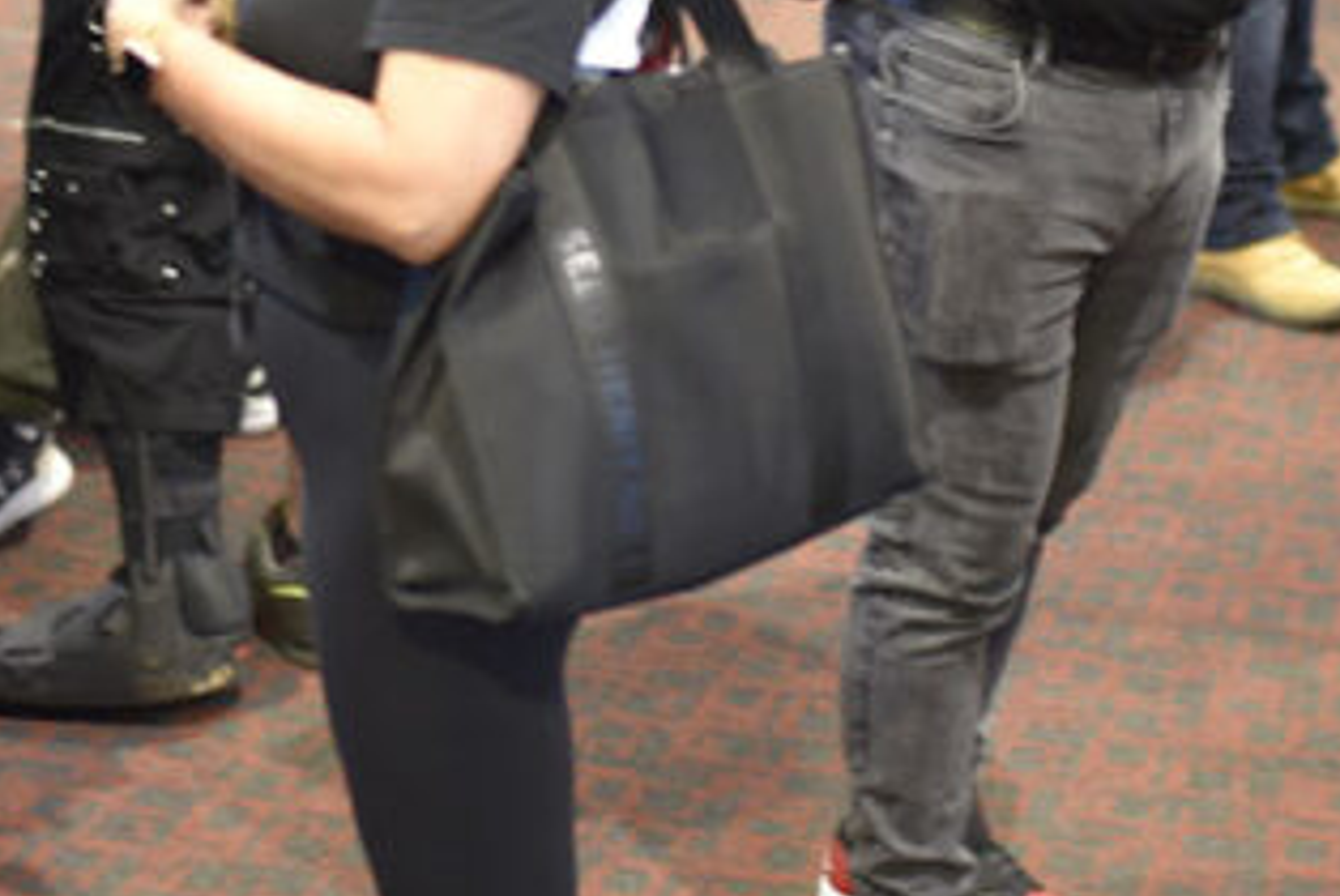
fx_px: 4247
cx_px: 602
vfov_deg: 12.0
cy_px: 81
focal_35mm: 114
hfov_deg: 17.9
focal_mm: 35
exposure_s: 1/60
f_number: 1.4
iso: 900
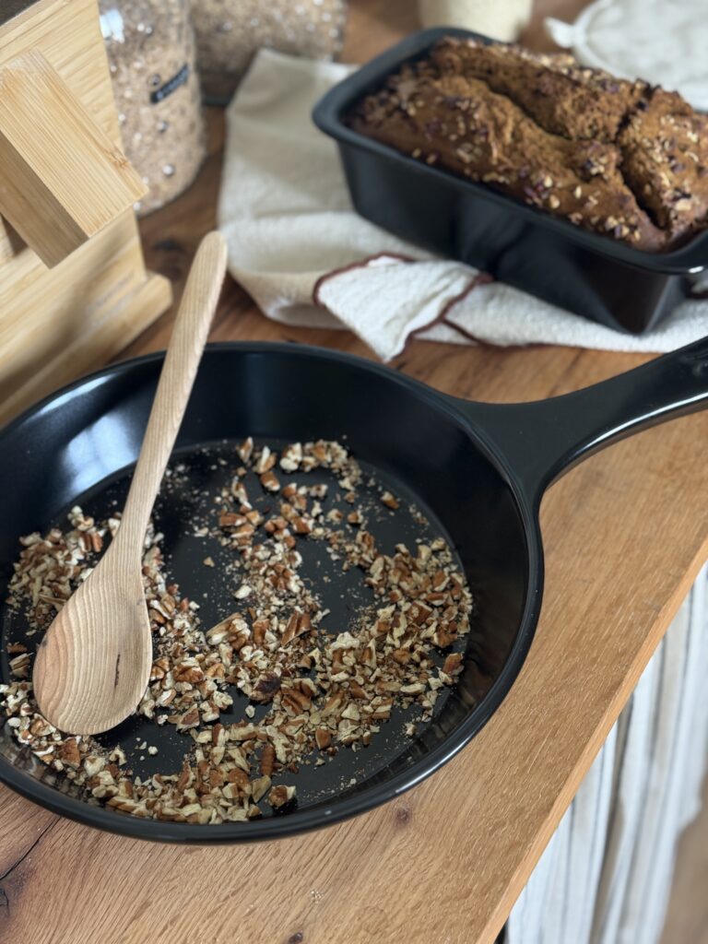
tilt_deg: -46.5
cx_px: 354
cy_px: 472
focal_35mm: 48
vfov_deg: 39.7
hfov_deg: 30.3
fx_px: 1309
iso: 125
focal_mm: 6.76
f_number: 1.78
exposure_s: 1/60
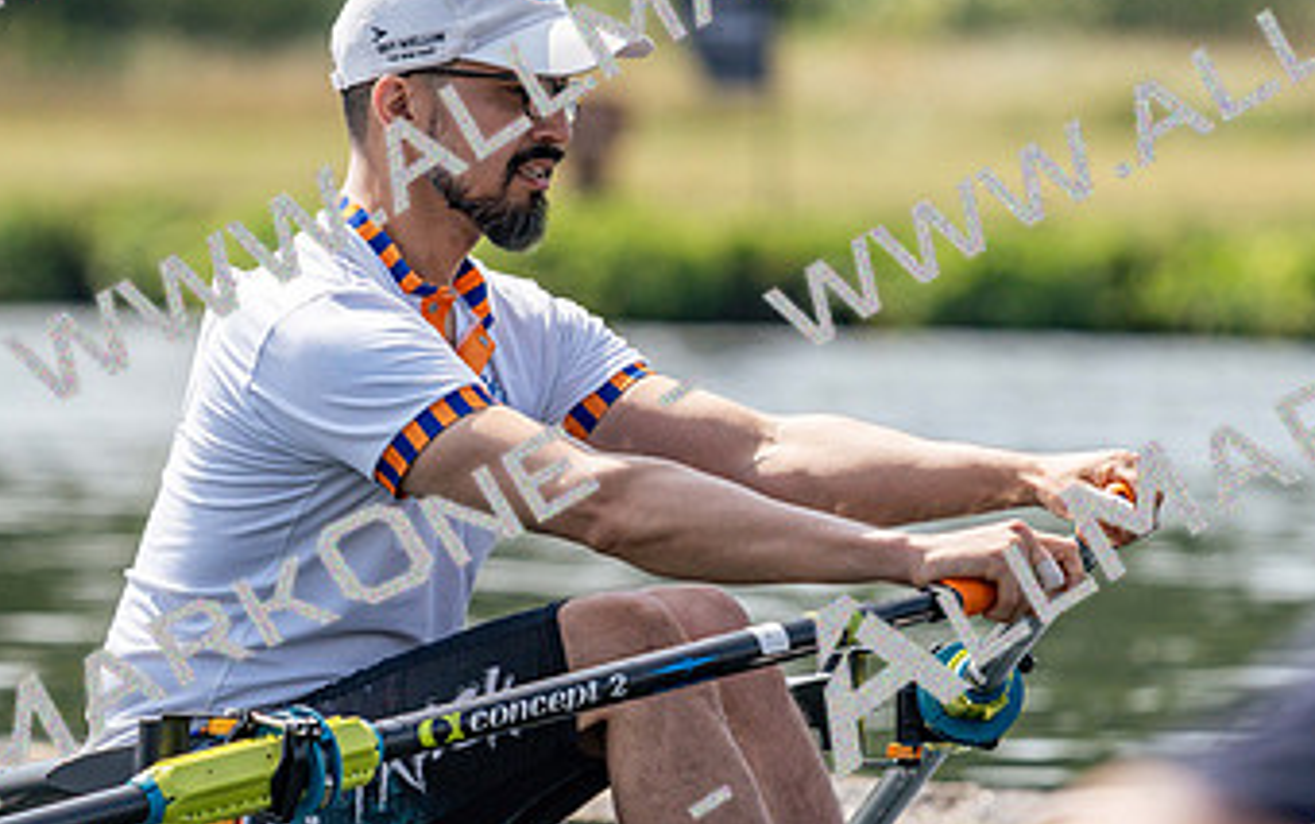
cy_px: 412
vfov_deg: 2.1
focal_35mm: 624
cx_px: 483
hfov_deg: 3.4
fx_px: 22378
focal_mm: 359
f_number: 6.3
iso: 320
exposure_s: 1/1600
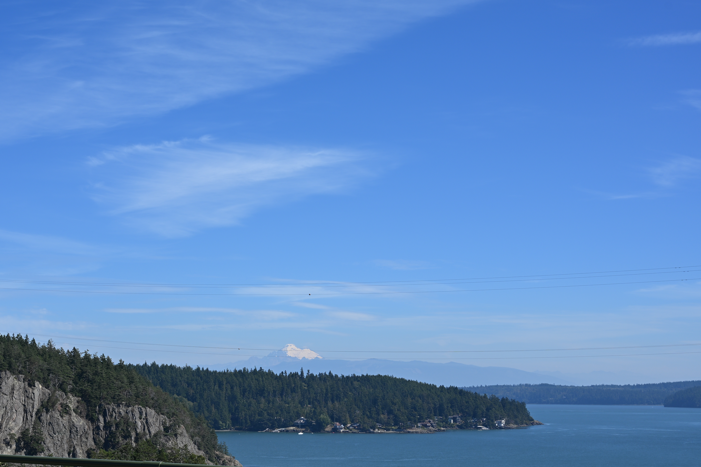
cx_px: 265
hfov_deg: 31.8
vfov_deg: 21.5
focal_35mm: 63
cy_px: 281
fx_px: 1227
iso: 100
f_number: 8
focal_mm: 50
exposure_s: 1/500
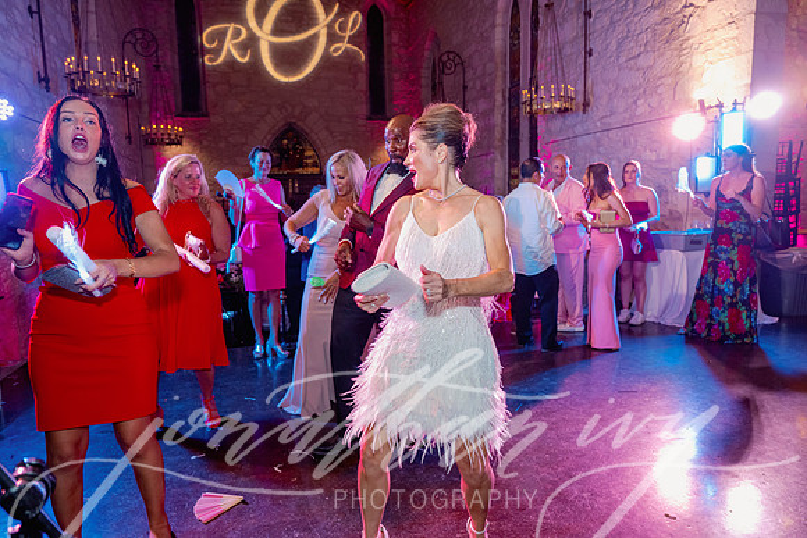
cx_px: 404
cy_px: 269
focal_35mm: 24
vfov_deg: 53.2
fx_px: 538
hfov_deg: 73.7
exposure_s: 1/80
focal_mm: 24
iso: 1600
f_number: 3.5
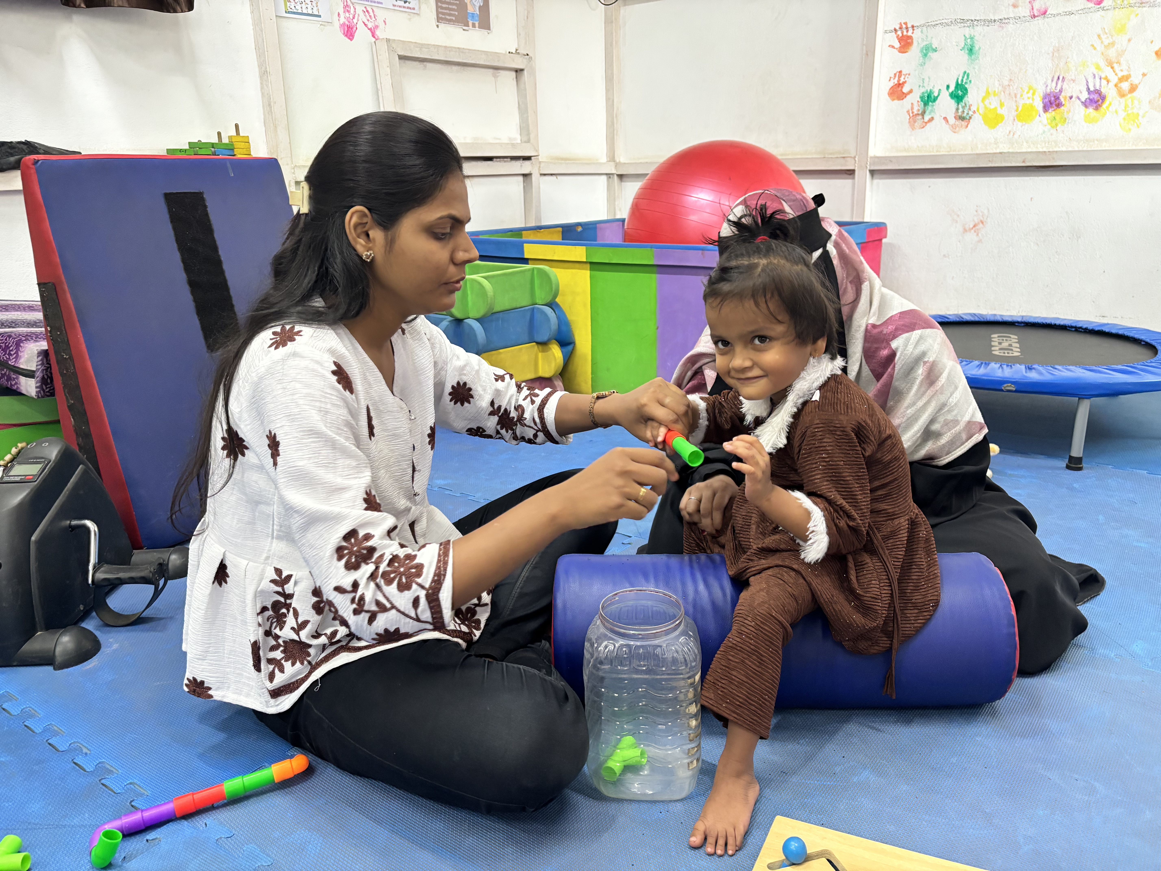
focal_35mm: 26
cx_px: 580
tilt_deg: -16.2
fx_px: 872
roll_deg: +1.1
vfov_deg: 53.1
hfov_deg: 67.3
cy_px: 436
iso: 250
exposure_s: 1/50
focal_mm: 5.96
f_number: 1.6
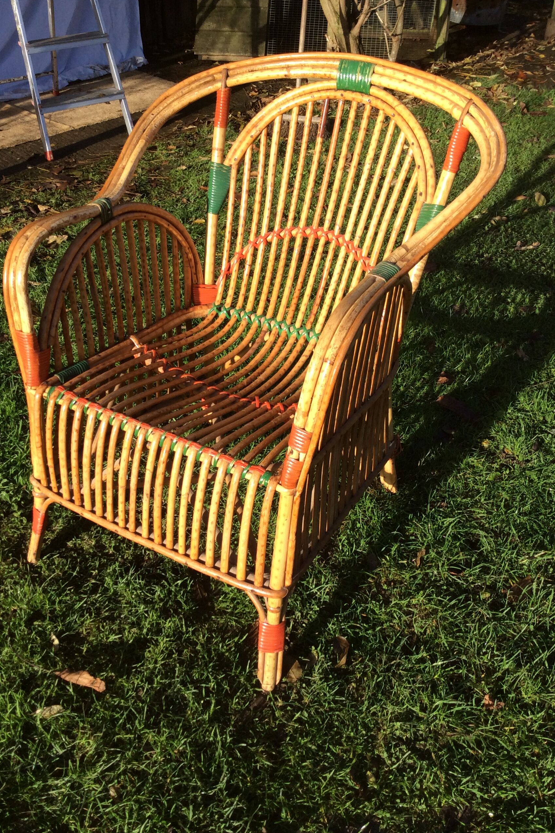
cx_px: 238
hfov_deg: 38.8
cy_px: 417
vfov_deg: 55.8
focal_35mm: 34
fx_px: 786
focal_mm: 3.3
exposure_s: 1/715
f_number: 2.4
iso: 32
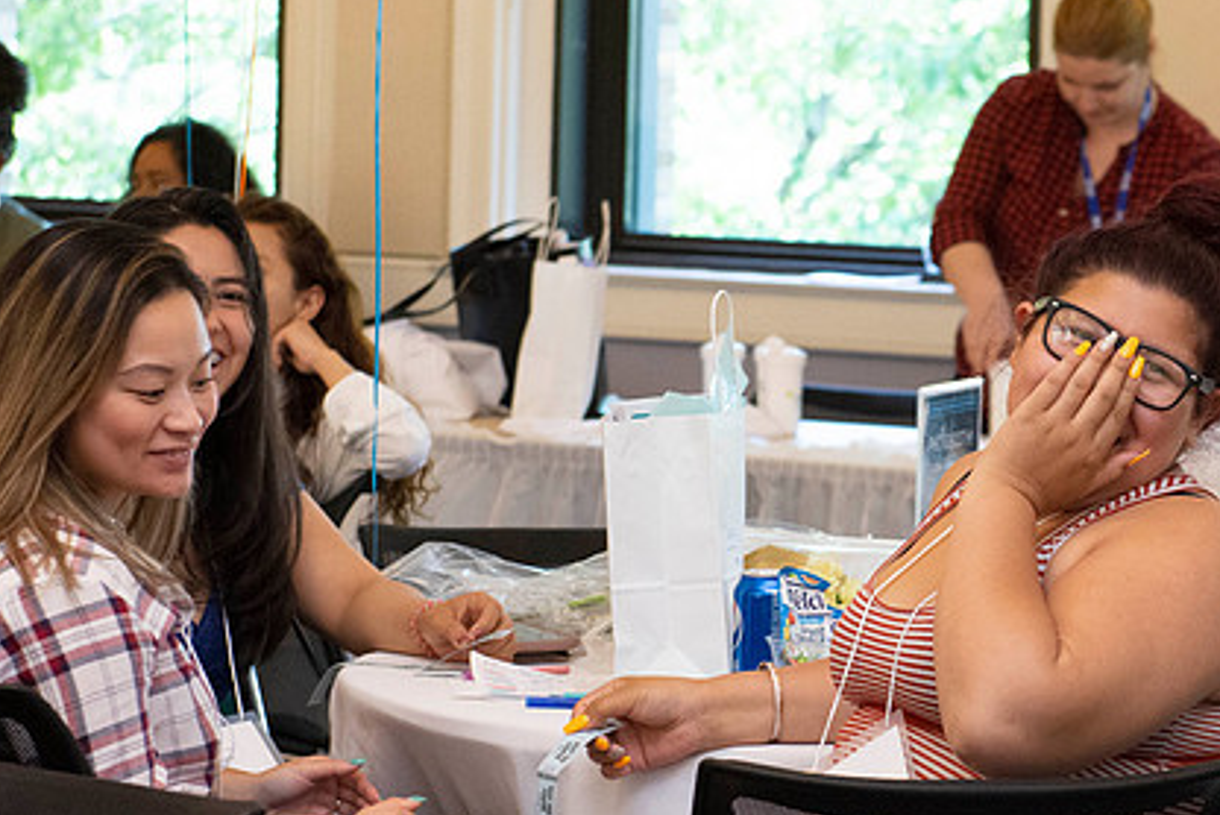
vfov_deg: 7.4
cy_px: 532
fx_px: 6274
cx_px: 934
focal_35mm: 185
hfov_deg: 11.1
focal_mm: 70
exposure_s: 1/160
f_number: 5
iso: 2000
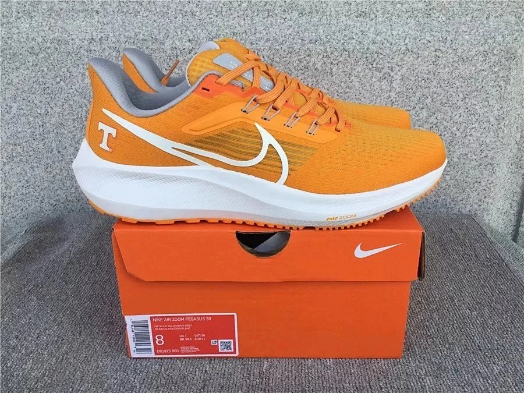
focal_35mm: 31
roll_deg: +0.4
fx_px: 469
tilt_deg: -20.8
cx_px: 262
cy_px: 196
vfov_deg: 45.4
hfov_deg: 58.4
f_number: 2.4
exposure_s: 1/259
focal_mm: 3.3
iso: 25
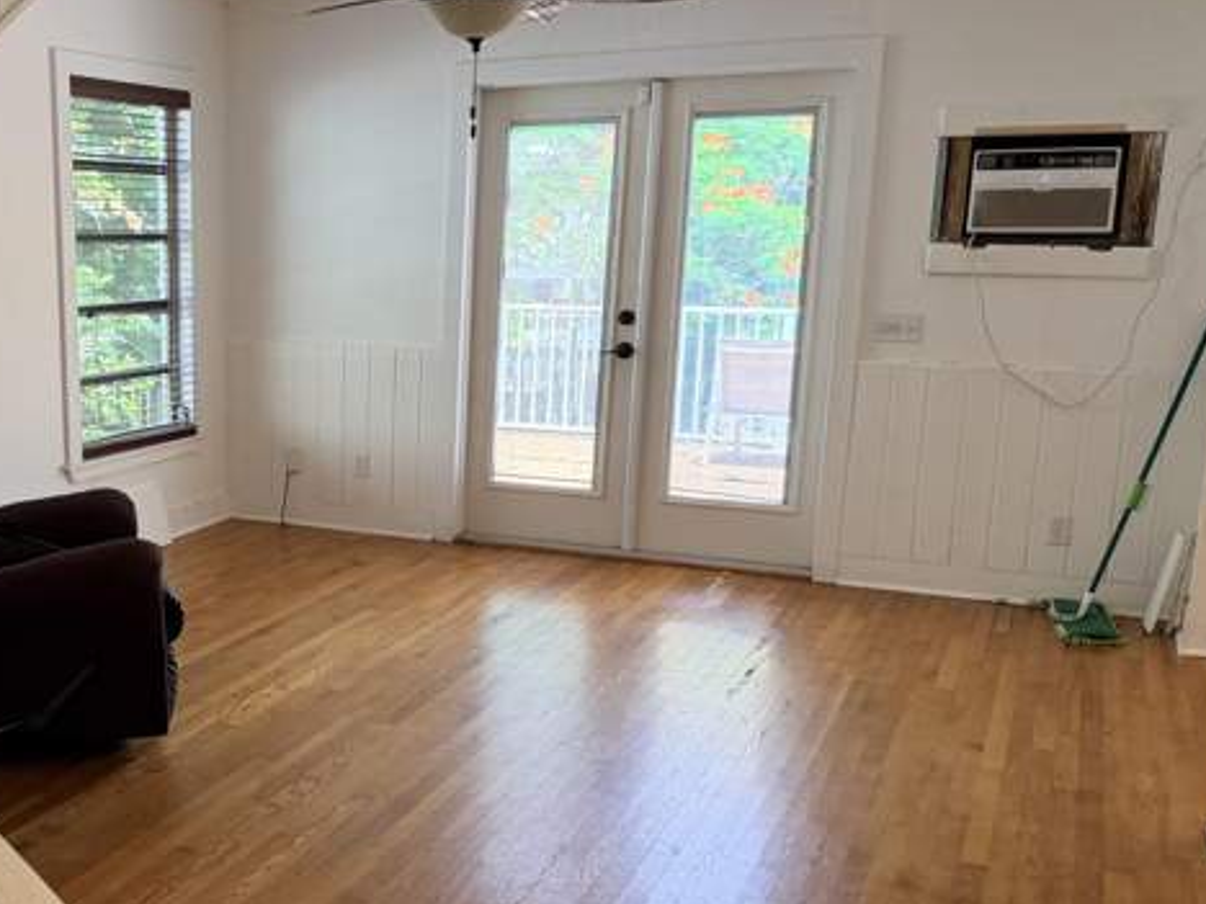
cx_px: 209
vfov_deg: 35.0
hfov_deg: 43.2
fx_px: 1428
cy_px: 536
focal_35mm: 41
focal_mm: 6.76
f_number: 1.78
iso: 200
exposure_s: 1/204
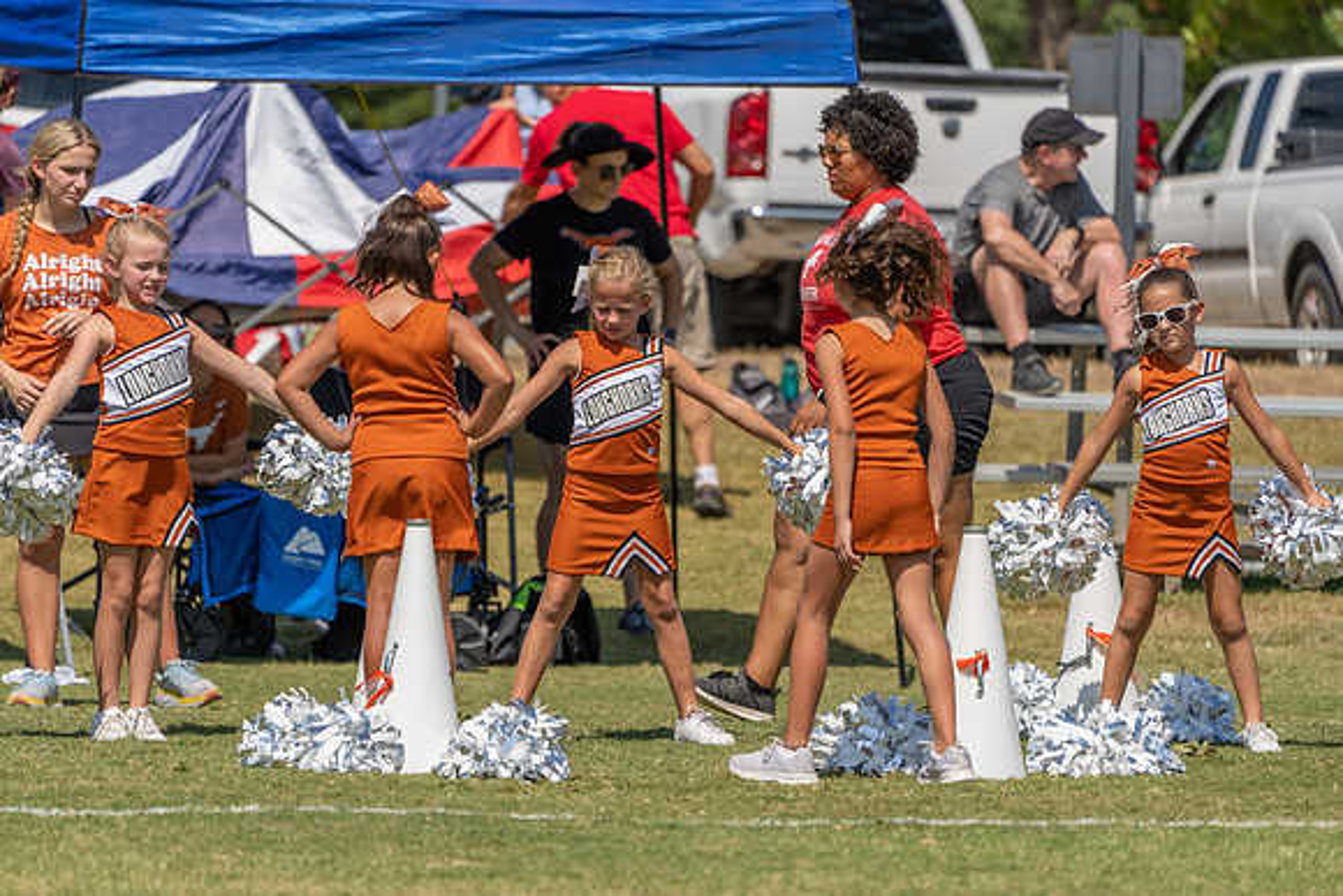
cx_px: 672
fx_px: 14925
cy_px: 448
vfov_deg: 3.4
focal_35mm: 400
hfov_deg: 5.2
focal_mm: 400
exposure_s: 1/1000
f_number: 5.6
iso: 160
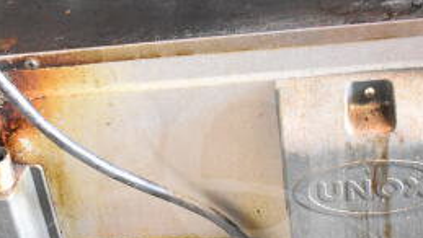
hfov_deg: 28.6
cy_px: 213
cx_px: 203
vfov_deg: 16.1
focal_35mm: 74
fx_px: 830
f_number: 3.5
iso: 7200
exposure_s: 1/30
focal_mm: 20
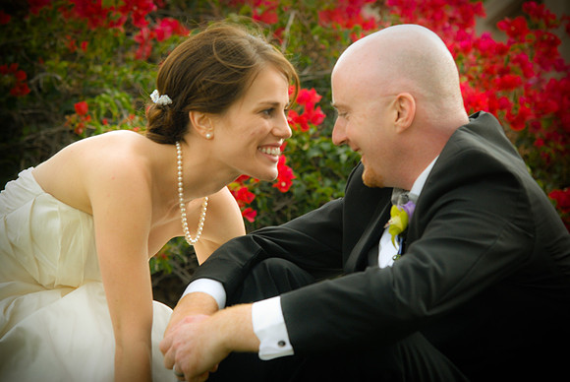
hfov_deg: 12.2
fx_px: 2663
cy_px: 191
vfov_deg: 8.2
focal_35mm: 168
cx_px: 285
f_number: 4.5
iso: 250
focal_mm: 112
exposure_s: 1/125
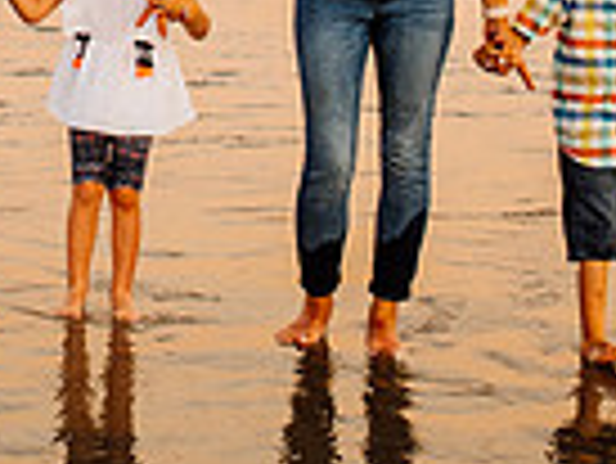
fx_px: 2529
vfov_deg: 10.0
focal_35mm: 142
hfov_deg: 13.6
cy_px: -300
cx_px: -58
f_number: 2.8
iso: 320
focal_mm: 35
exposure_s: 1/200
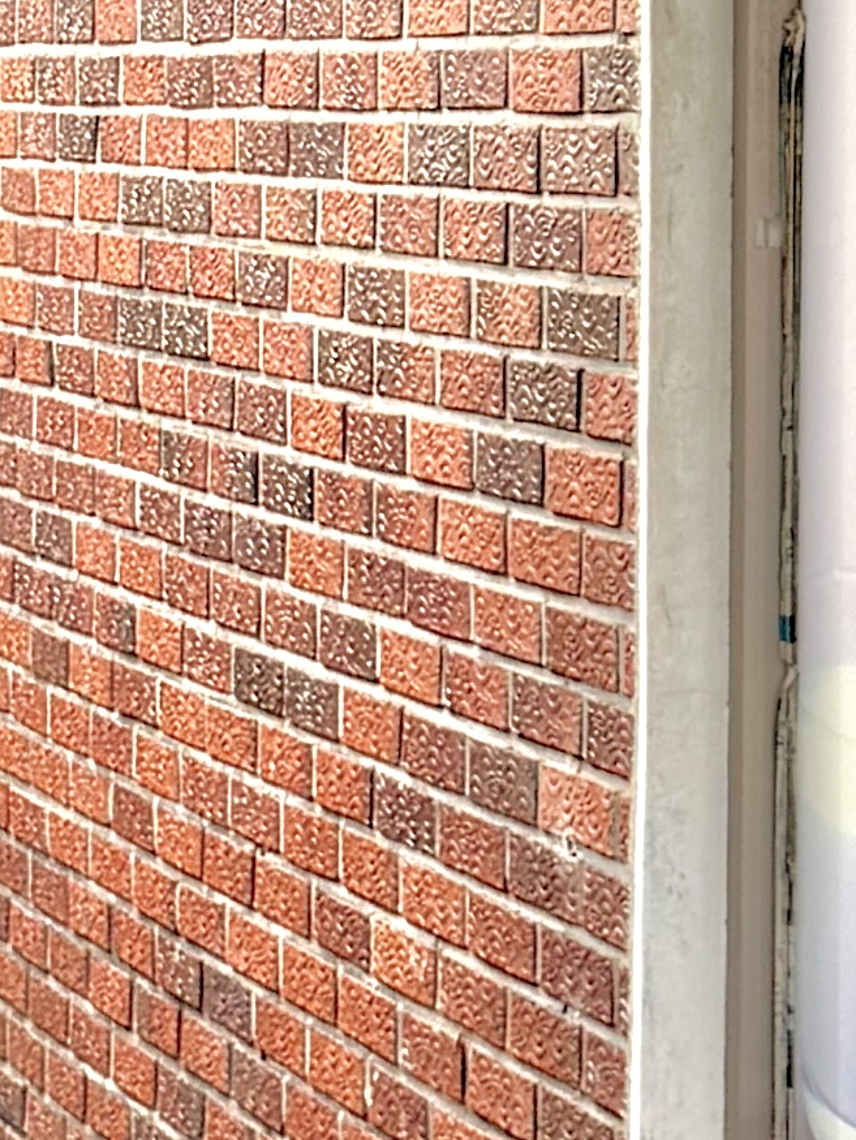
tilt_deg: +1.3
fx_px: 4514
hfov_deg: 10.6
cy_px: 147
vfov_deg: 14.3
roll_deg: -0.8
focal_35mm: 137
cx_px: 1028
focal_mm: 6.76
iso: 80
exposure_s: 1/237
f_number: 1.78
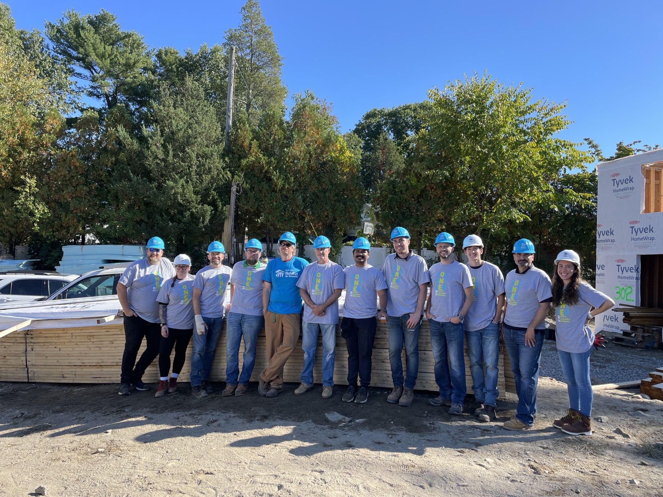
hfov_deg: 67.3
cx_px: 332
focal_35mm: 26
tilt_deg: +1.9
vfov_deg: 53.1
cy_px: 248
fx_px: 498
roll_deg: -2.1
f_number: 1.6
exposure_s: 1/1072
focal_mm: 4.2
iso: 32
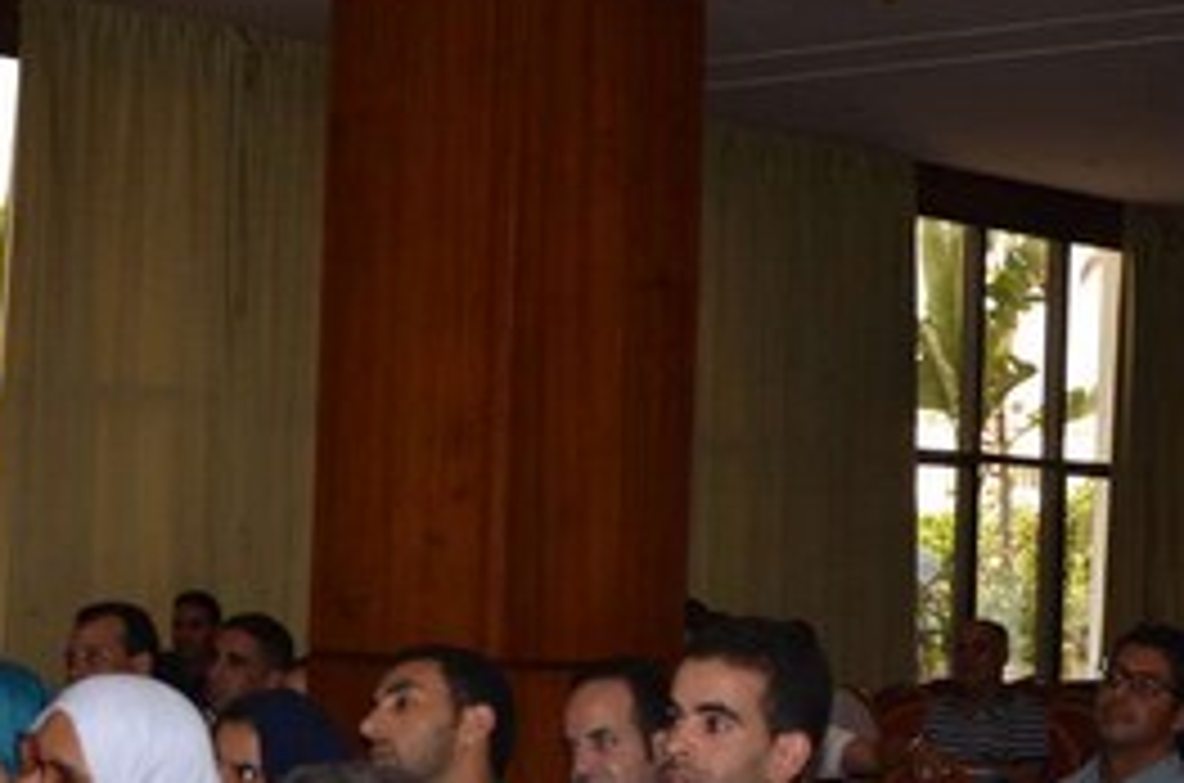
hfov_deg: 21.6
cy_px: 560
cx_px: 358
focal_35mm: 94
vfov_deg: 14.4
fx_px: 3084
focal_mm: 24
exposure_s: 1/60
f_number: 3.8
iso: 100
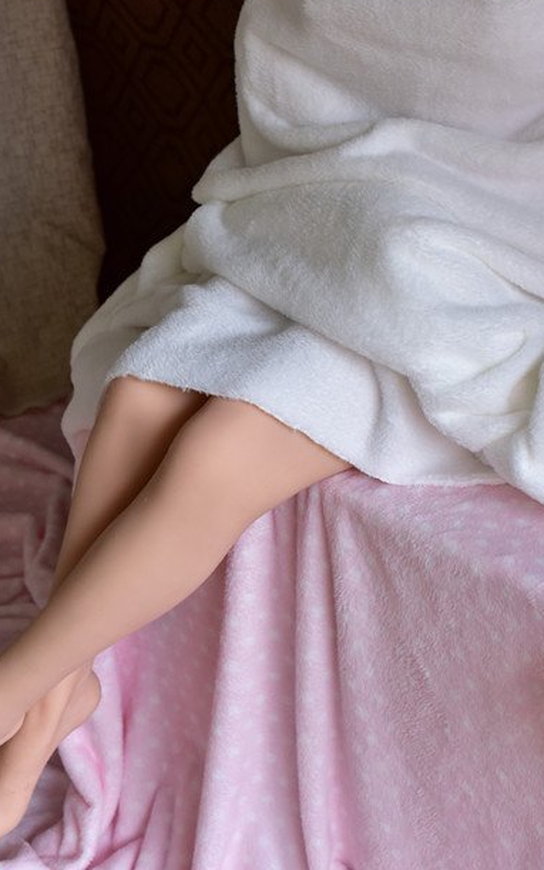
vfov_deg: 28.7
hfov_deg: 18.6
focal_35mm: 70
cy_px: 175
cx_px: 276
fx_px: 1660
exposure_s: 1/320
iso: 800
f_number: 5
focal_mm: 35
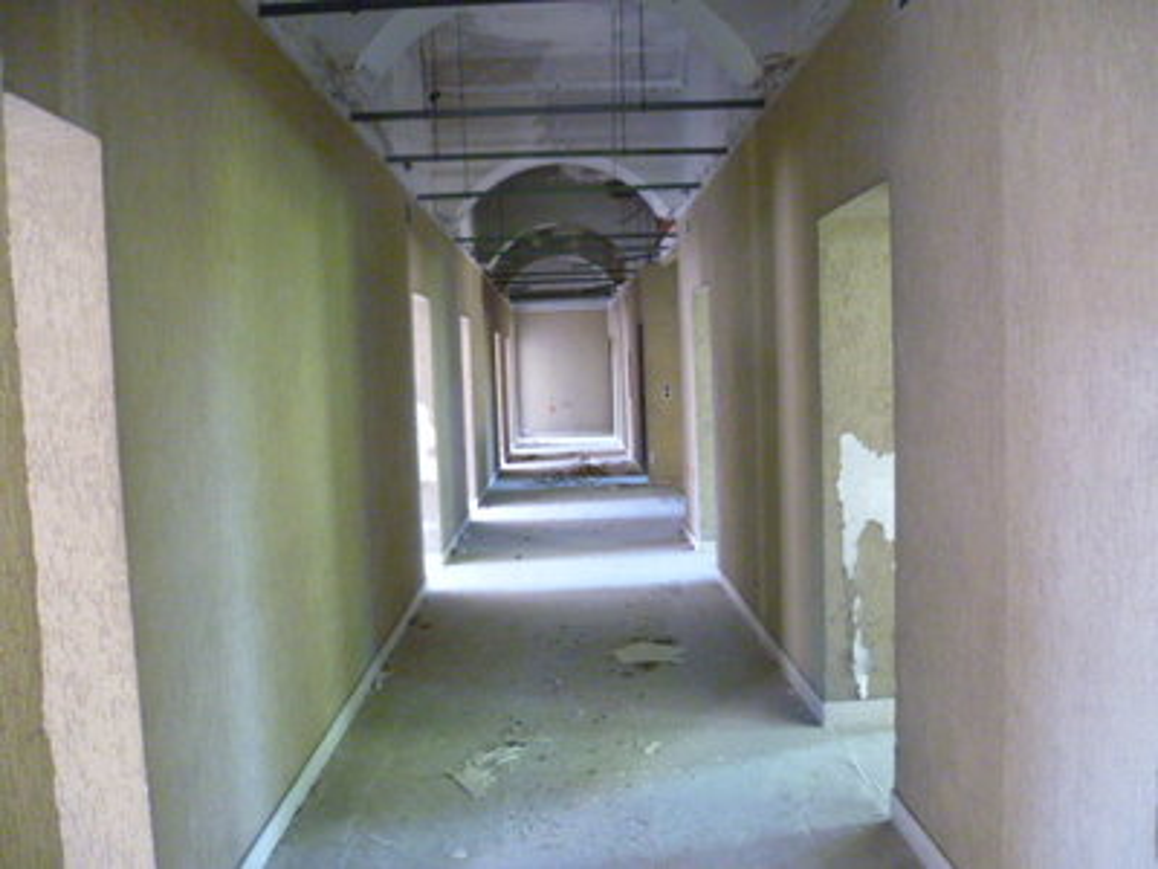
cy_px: 434
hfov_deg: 63.4
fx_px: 937
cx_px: 579
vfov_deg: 49.7
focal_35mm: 28
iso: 800
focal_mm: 5
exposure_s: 1/20
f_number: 2.8
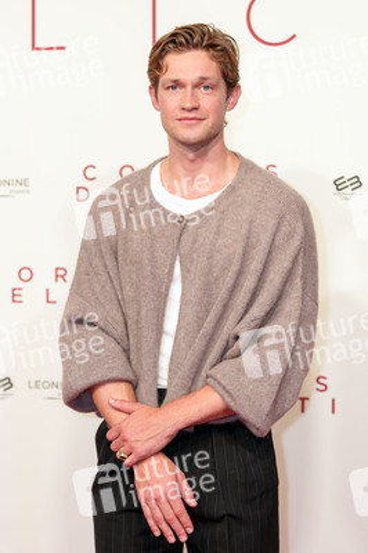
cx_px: 184
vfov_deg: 28.9
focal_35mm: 70
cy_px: 276
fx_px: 1075
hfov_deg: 19.4
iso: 320
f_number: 2.8
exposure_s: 1/200
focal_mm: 70
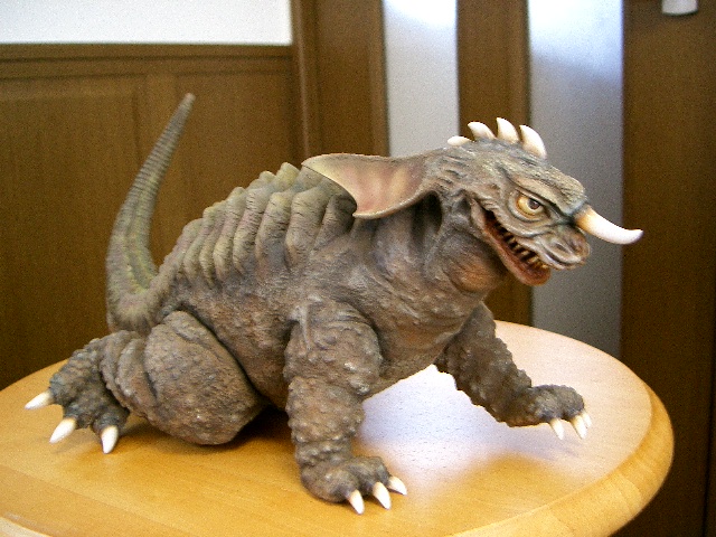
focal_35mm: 39
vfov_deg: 36.8
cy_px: 268
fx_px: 807
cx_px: 358
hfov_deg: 47.9
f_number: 2.8
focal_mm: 8
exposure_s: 1/25
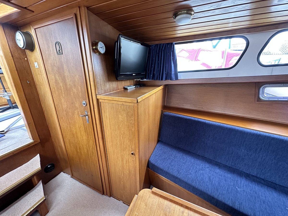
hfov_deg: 102.1
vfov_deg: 85.7
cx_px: 144
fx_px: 116
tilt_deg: -18.3
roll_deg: -0.6
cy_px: 108
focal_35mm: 14
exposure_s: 1/60
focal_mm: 2.22
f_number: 2.2
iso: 500
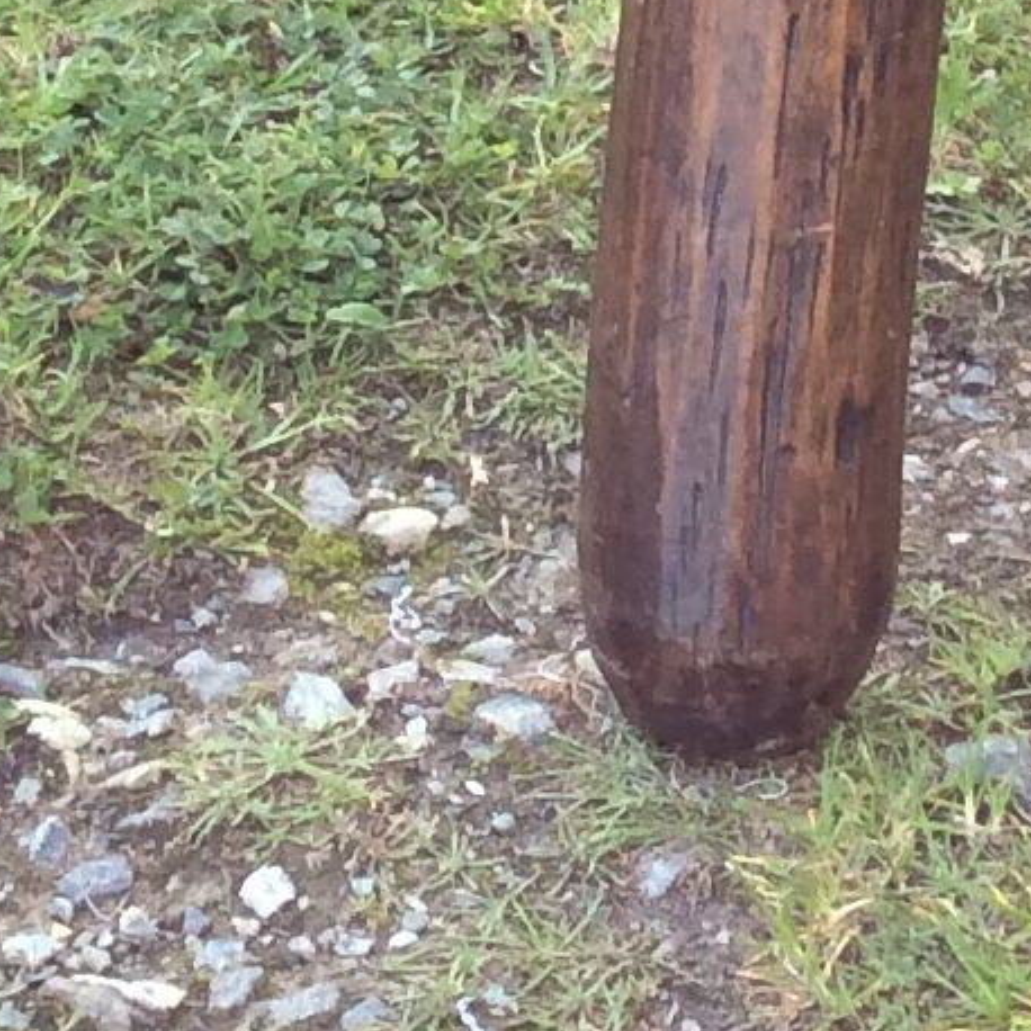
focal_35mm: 160
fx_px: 5391
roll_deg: +0.0
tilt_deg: -18.3
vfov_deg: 10.3
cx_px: 795
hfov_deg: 10.9
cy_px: -840
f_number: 2.4
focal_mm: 3.3
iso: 32
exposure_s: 1/50
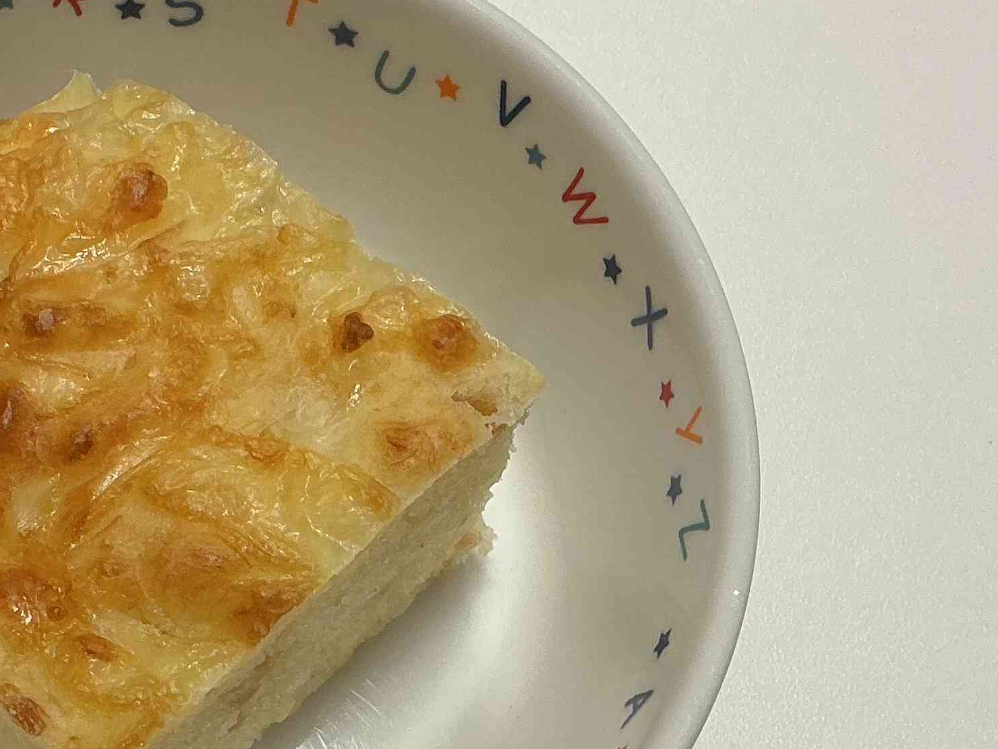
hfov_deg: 24.4
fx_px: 2278
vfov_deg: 18.4
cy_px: 630
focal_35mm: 79
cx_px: 242
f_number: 1.8
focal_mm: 3
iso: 40
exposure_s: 1/120
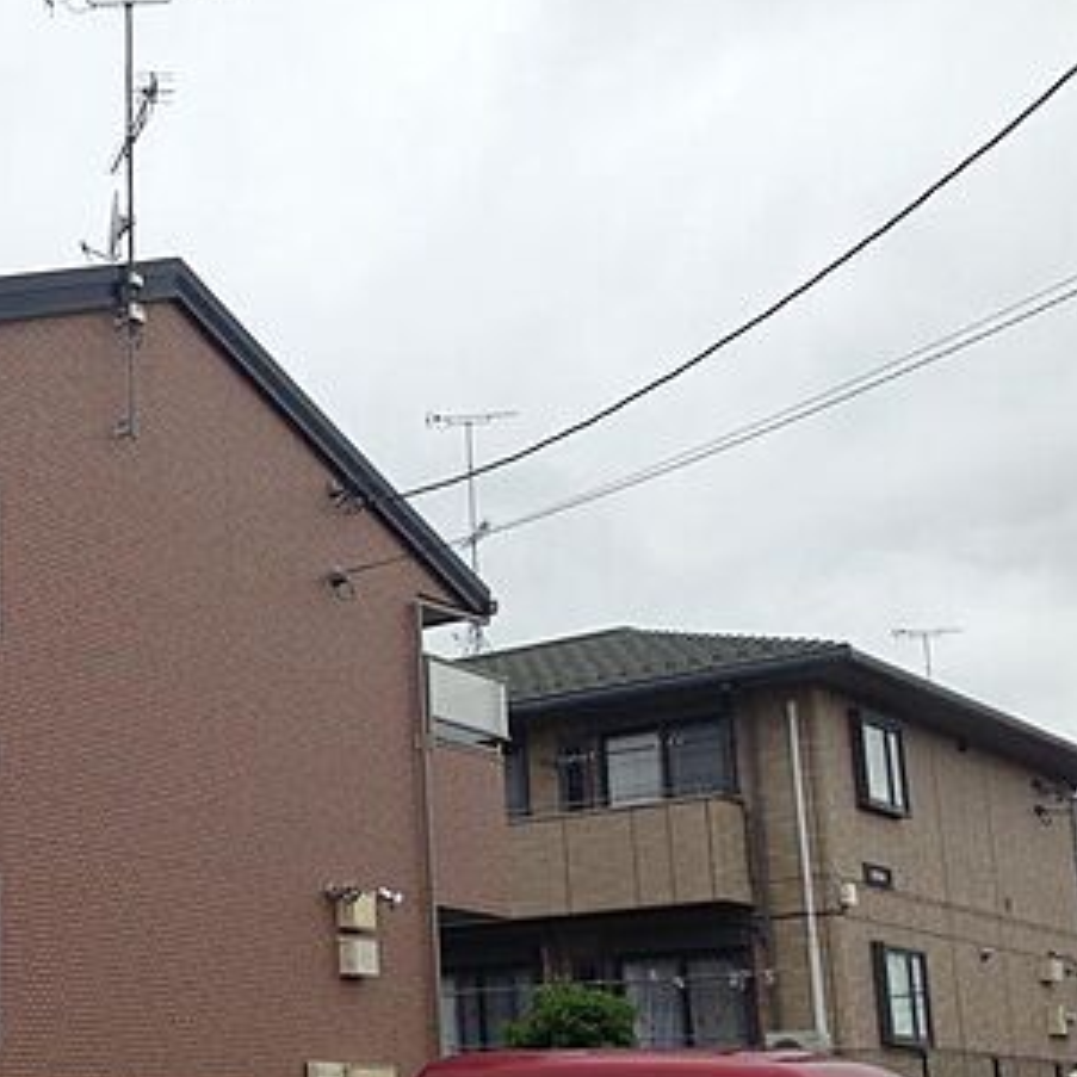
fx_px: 2182
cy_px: 719
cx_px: -32
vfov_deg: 27.6
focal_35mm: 62
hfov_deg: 26.1
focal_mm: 4.13
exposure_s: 1/337
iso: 50
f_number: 2.4
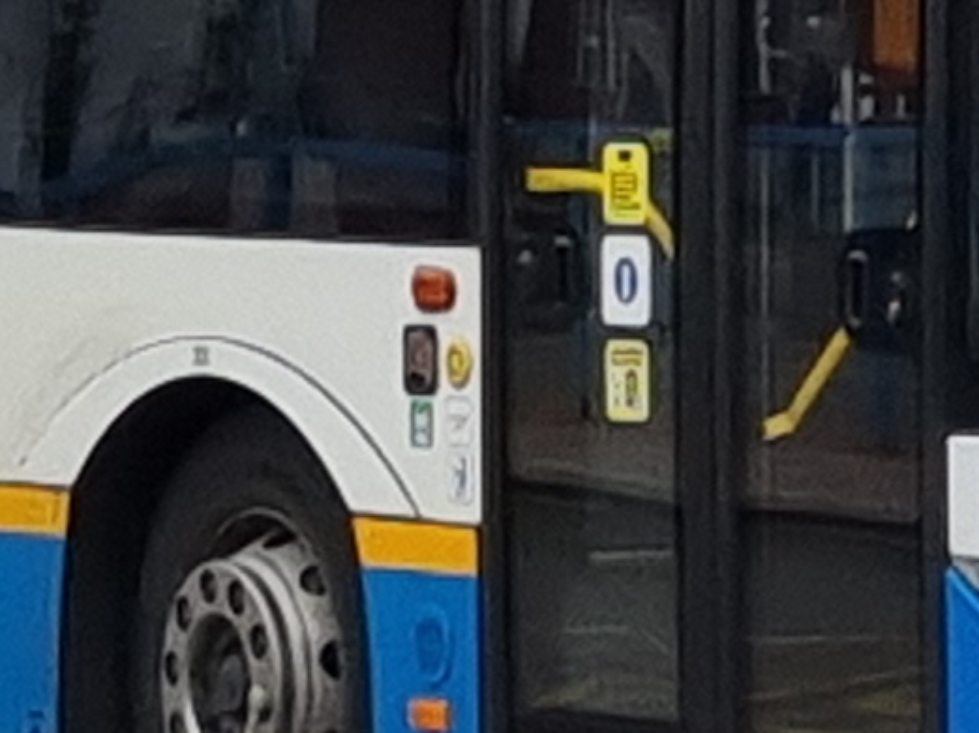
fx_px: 5682
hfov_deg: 9.8
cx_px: 1062
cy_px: -1039
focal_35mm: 201
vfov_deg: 7.0
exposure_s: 1/1686
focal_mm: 5.4
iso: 50
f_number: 1.8
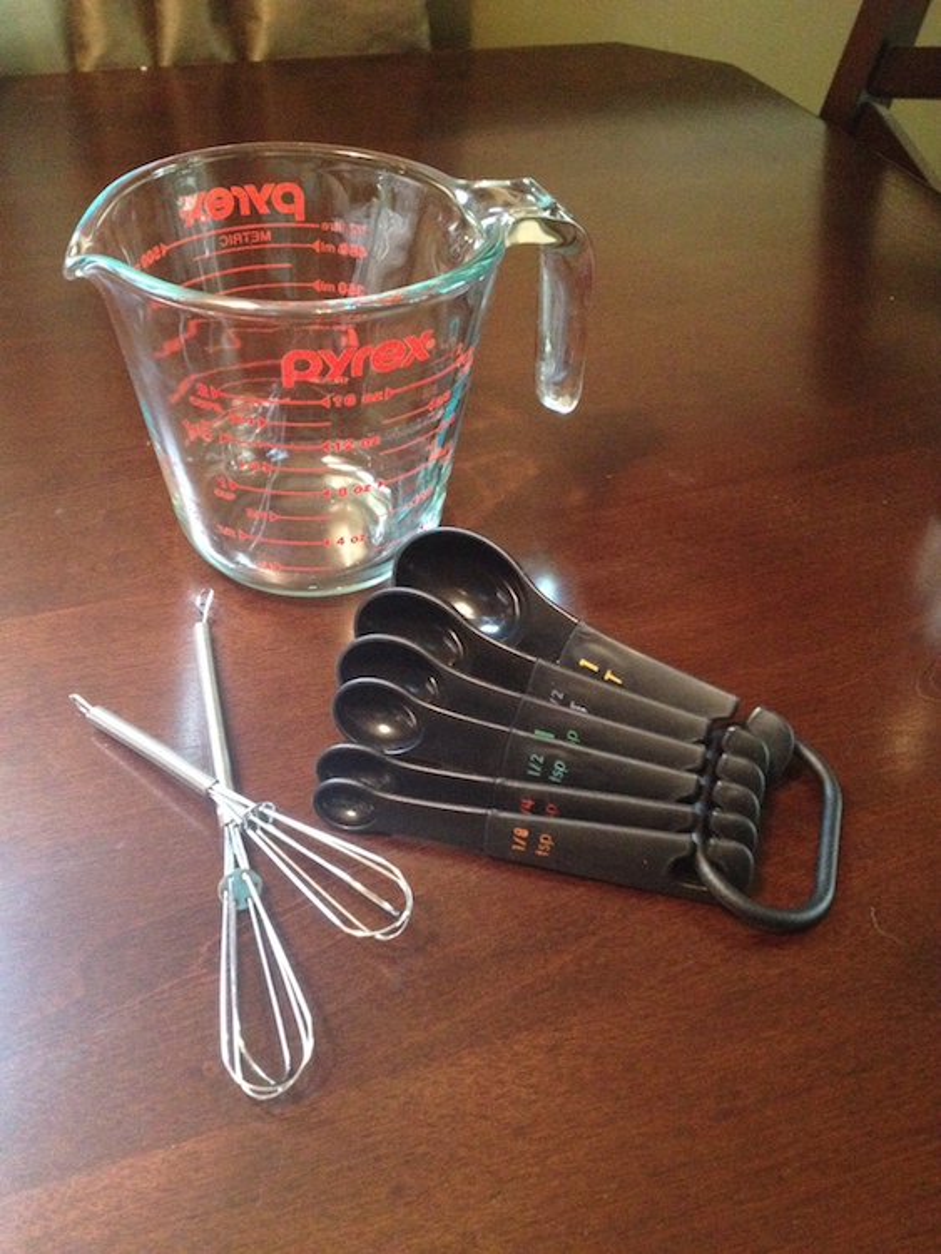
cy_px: 627
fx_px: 1268
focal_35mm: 35
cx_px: 470
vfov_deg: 52.6
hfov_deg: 40.7
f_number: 2.4
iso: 500
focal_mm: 4.28
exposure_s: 1/15
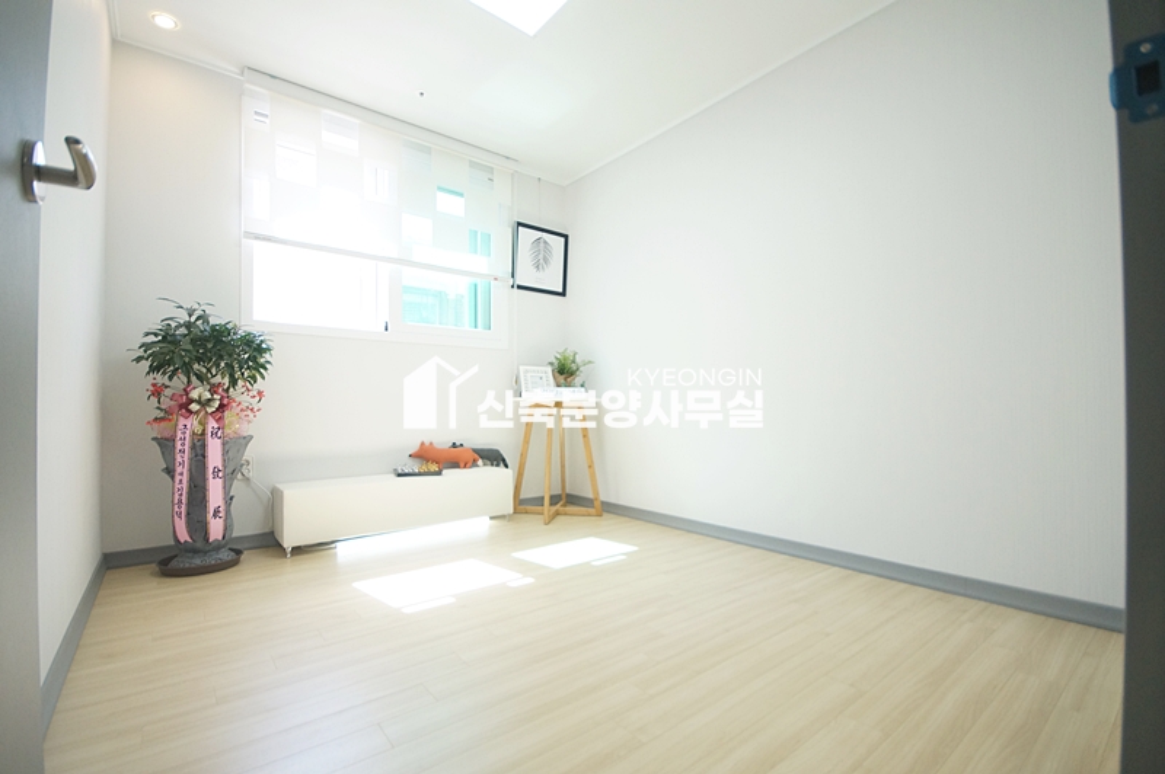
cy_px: 387
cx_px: 582
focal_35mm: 15
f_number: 4
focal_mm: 10
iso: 800
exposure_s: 1/200
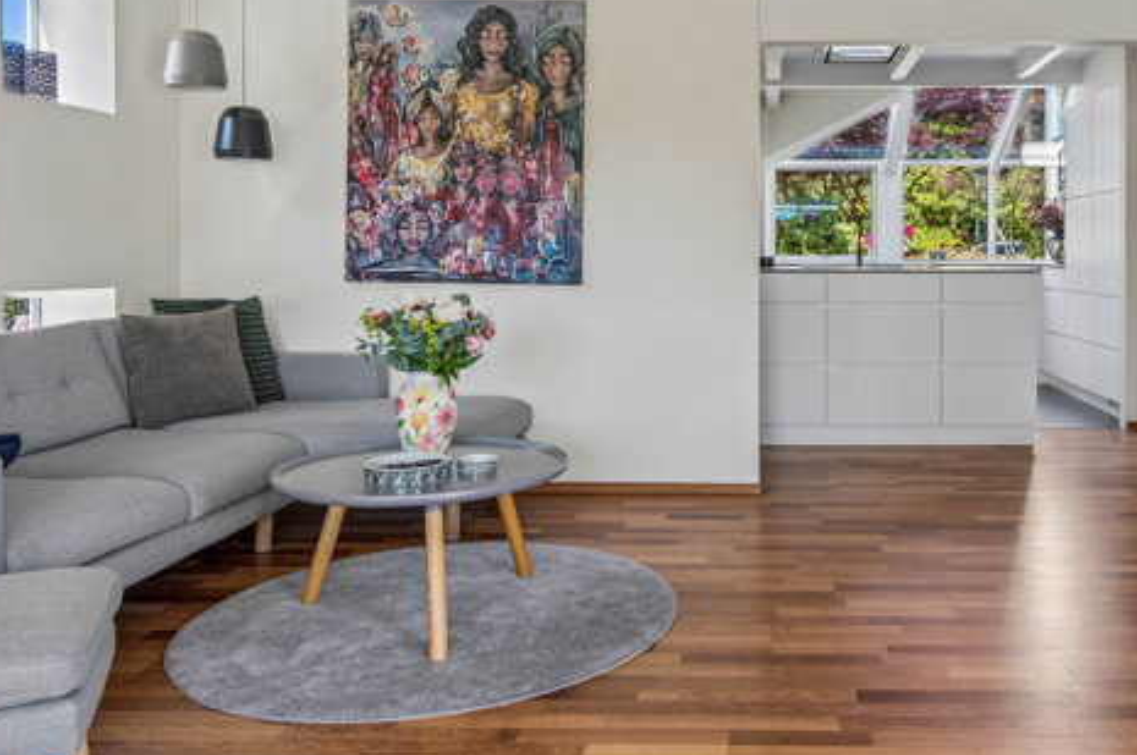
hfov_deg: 59.1
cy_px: 246
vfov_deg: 41.6
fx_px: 978
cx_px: 751
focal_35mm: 31
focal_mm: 18
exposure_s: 1/160
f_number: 4
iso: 400
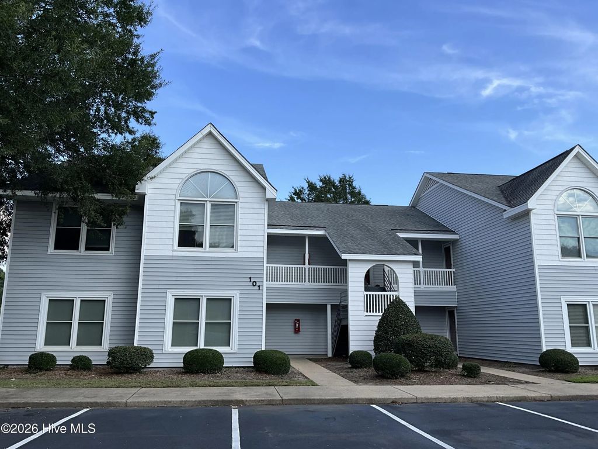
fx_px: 501
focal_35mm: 29
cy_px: 224
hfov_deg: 61.7
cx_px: 299
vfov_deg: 48.2
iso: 25
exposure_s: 1/1121
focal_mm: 3
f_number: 1.8
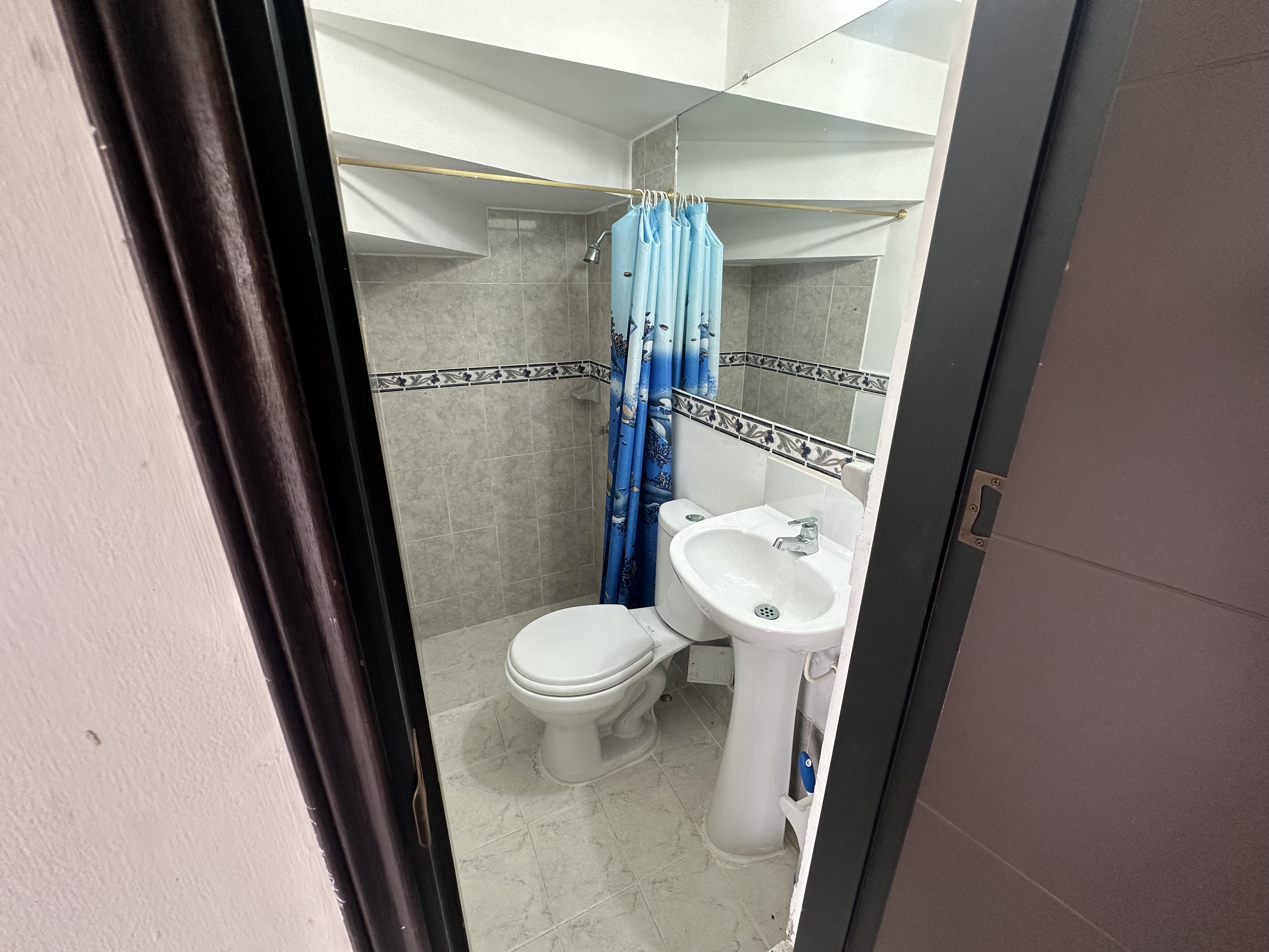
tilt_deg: -20.2
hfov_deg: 102.1
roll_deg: -1.5
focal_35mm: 14
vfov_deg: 85.7
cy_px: 476
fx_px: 513
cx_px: 634
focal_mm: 2.22
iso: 160
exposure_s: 1/99
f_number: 2.2
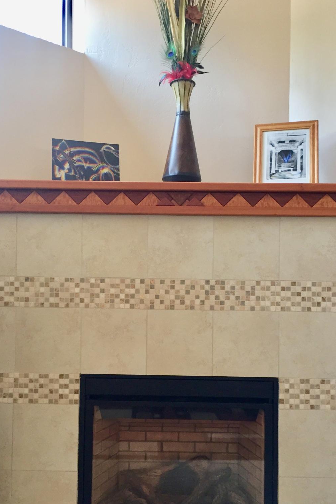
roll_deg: -0.8
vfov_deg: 48.4
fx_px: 560
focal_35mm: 40
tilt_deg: +0.9
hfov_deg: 33.4
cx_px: 169
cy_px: 269
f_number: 2.2
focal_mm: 4.15
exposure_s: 1/33
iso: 80
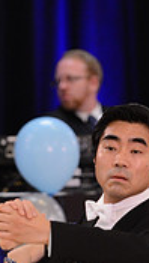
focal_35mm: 468
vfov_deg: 4.6
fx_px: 3273
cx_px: 40
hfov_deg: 2.6
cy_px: 361
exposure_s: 1/250
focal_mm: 135
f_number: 2.8
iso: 2500
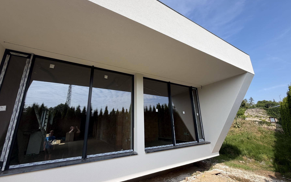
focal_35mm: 15
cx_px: 144
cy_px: 94
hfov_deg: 101.5
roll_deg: +1.4
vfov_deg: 74.8
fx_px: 119
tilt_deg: +14.7
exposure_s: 1/770
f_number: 2.2
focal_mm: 2.22
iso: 40
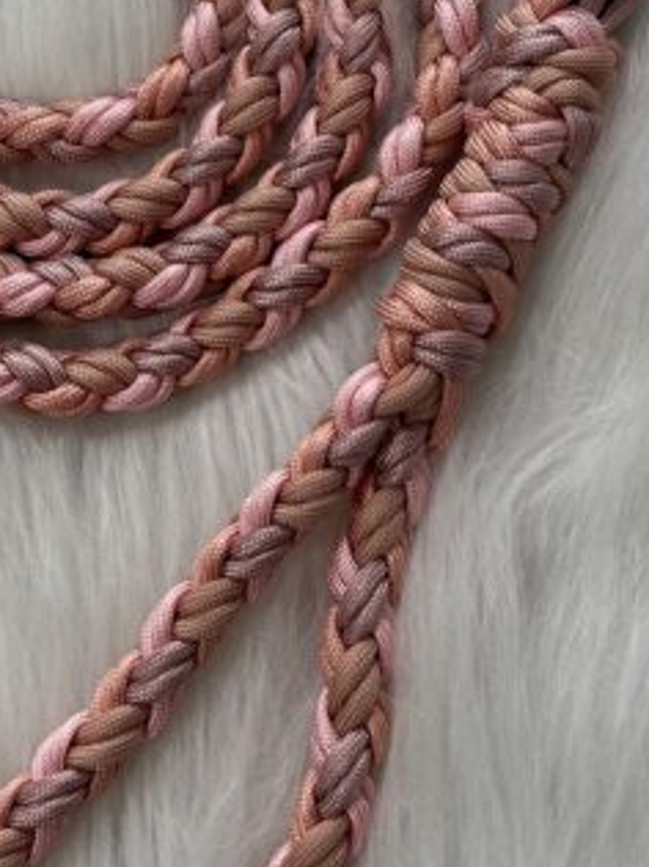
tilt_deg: -74.5
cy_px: 228
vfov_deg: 29.0
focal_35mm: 66
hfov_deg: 22.2
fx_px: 1651
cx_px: 272
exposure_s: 1/298
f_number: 1.6
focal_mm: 5.1
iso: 50
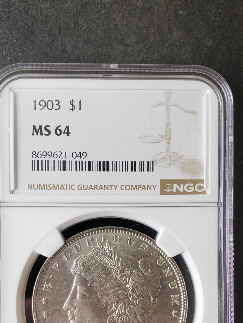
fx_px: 412
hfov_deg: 32.9
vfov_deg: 41.3
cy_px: 252
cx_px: 117
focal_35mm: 44
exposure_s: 1/60
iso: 64
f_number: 2.4
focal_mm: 4.3
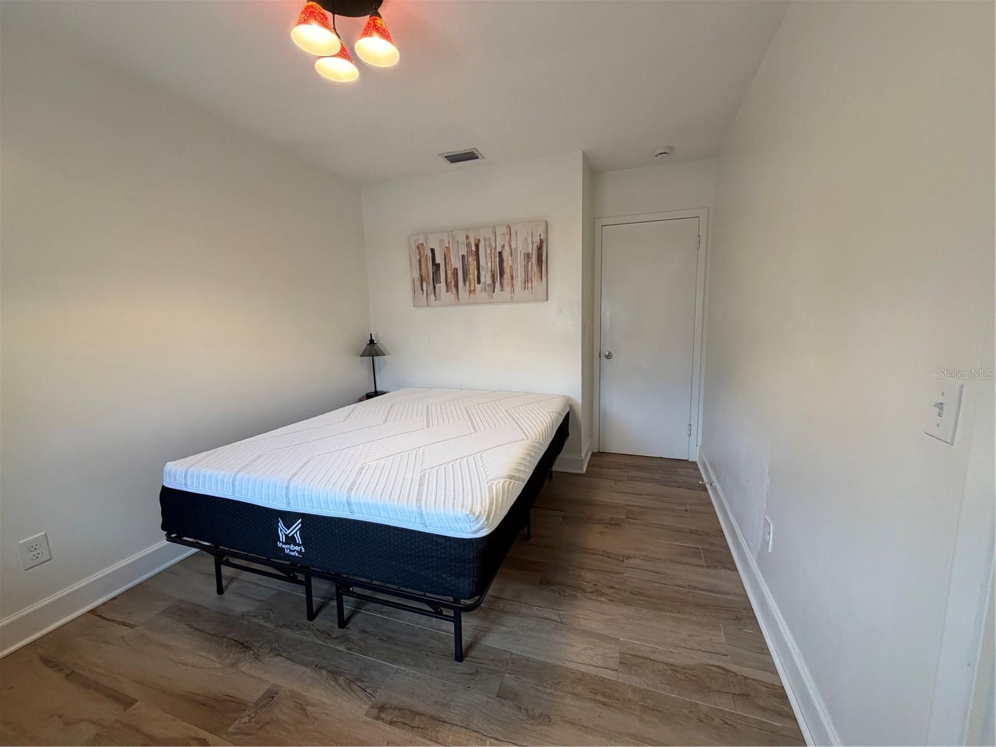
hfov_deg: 102.1
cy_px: 374
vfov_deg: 85.7
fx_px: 403
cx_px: 498
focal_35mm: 14
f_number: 2.2
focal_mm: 2.22
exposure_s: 1/120
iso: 320
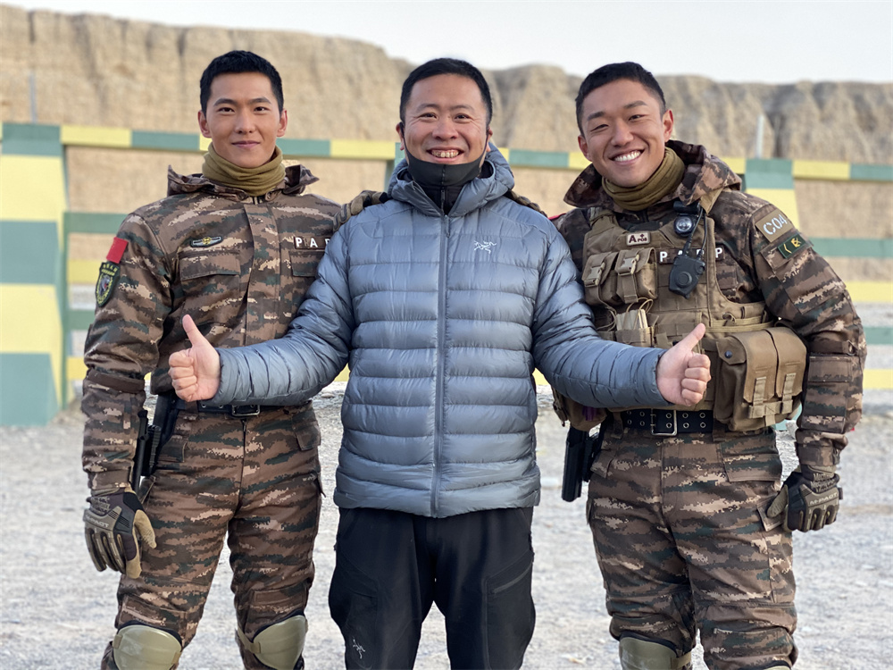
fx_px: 1341
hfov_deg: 36.8
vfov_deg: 28.0
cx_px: 446
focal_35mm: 52
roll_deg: -2.2
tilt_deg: -4.3
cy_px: 335
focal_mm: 6
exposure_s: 1/40
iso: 160
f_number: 2
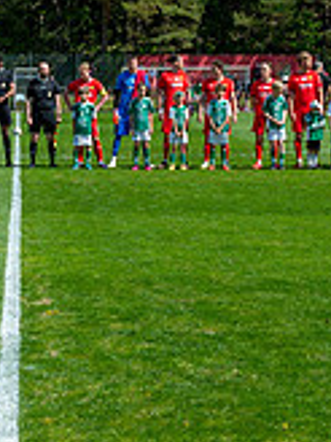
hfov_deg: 12.8
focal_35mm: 115
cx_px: 21
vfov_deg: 17.1
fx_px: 1466
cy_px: 132
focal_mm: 24
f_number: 4
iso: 160
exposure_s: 1/1250
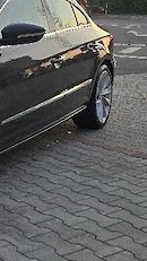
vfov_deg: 32.1
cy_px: 88
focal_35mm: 65
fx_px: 450
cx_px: -105
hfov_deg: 16.1
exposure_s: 1/101
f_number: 1.7
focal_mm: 6.3
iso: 250
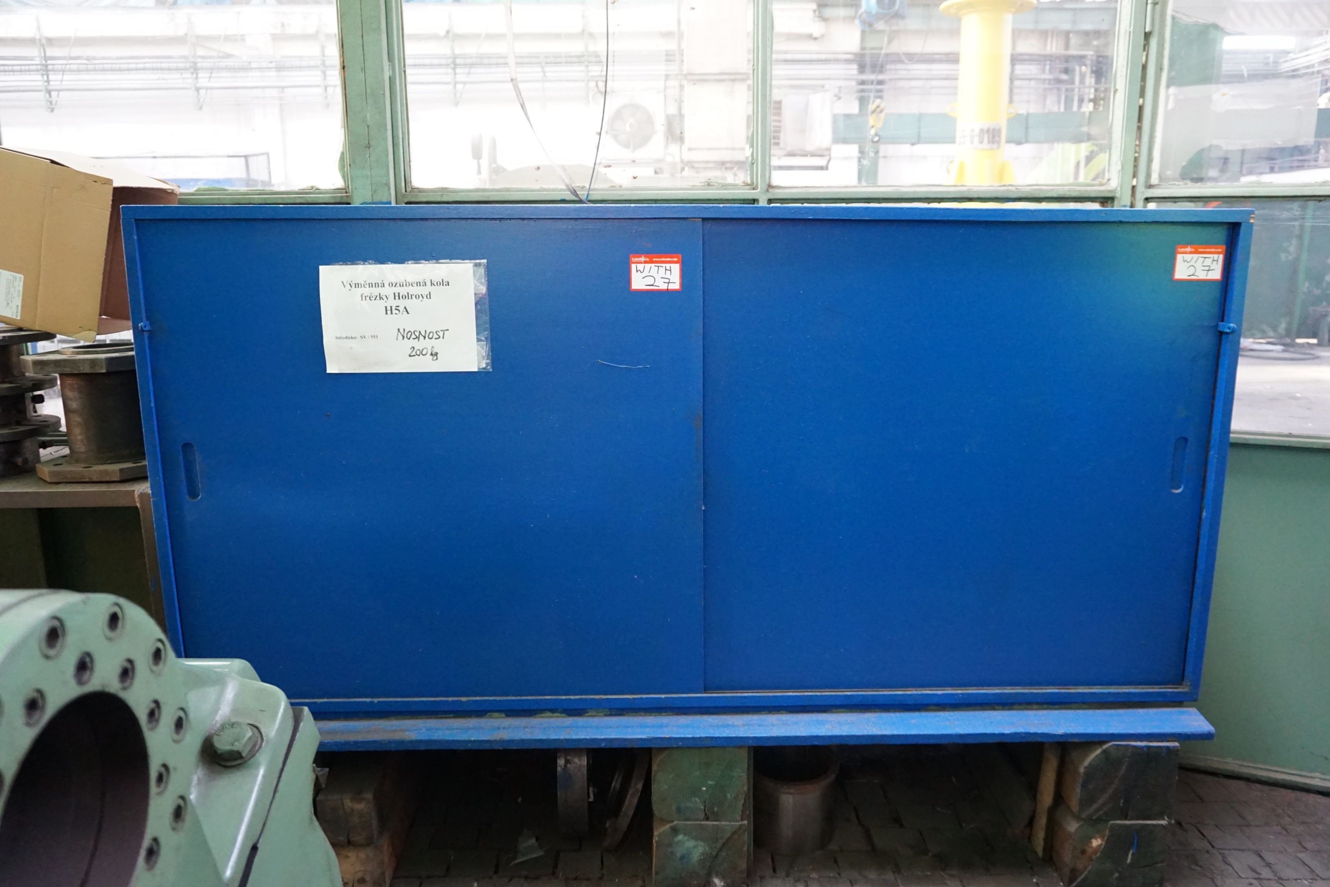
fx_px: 997
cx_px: 665
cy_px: 444
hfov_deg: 67.4
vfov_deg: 47.9
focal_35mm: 27
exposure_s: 1/50
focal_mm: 18
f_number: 4
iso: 3200
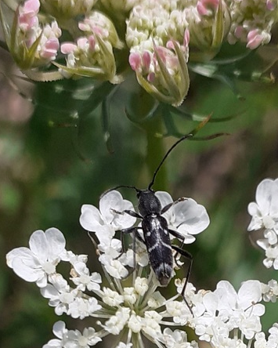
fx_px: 391
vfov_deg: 47.1
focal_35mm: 38
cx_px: 158
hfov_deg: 39.1
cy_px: 234
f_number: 1.9
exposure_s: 1/3333
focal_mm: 3.6
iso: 40
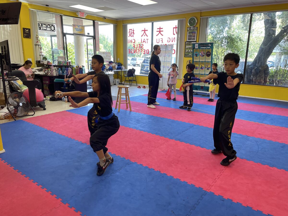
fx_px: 216
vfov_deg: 53.1
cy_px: 108
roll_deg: -0.1
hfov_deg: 67.3
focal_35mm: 26
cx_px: 144
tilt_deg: -13.3
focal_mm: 4.2
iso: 80
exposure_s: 1/120
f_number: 1.6
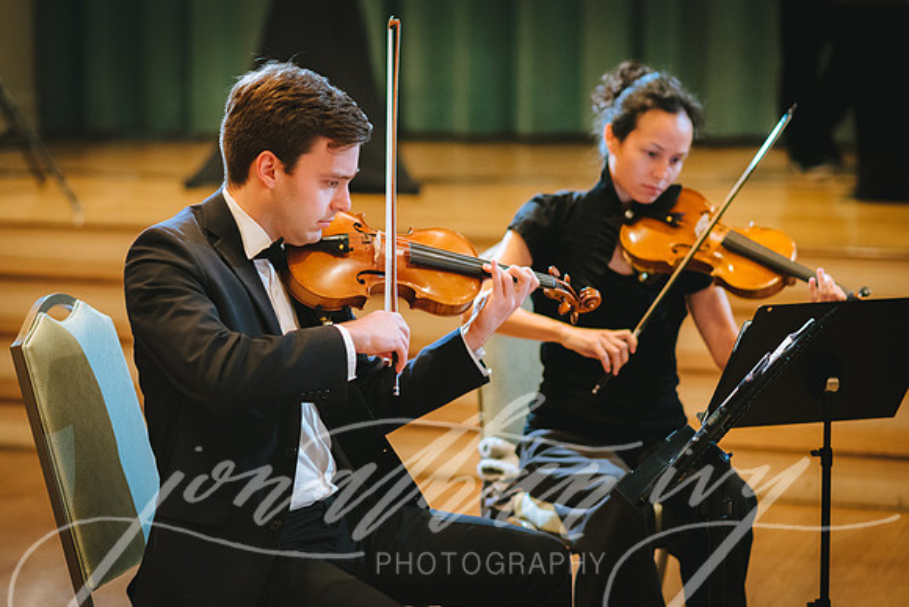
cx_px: 376
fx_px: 2519
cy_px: 304
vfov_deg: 13.7
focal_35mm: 100
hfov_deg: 20.4
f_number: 2.2
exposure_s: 1/125
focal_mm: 85
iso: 1600
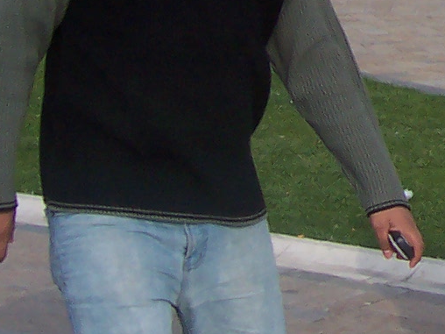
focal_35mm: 148
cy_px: -194
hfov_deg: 12.2
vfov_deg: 9.7
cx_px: 809
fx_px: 1903
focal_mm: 5.6
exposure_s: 1/500
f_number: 5.6
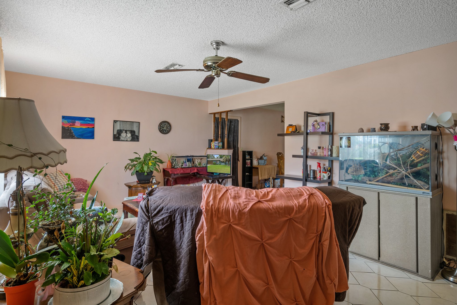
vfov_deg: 64.5
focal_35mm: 19
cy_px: 152
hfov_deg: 86.9
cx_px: 228
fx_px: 241
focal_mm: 19
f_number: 8
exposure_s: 1.6
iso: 320
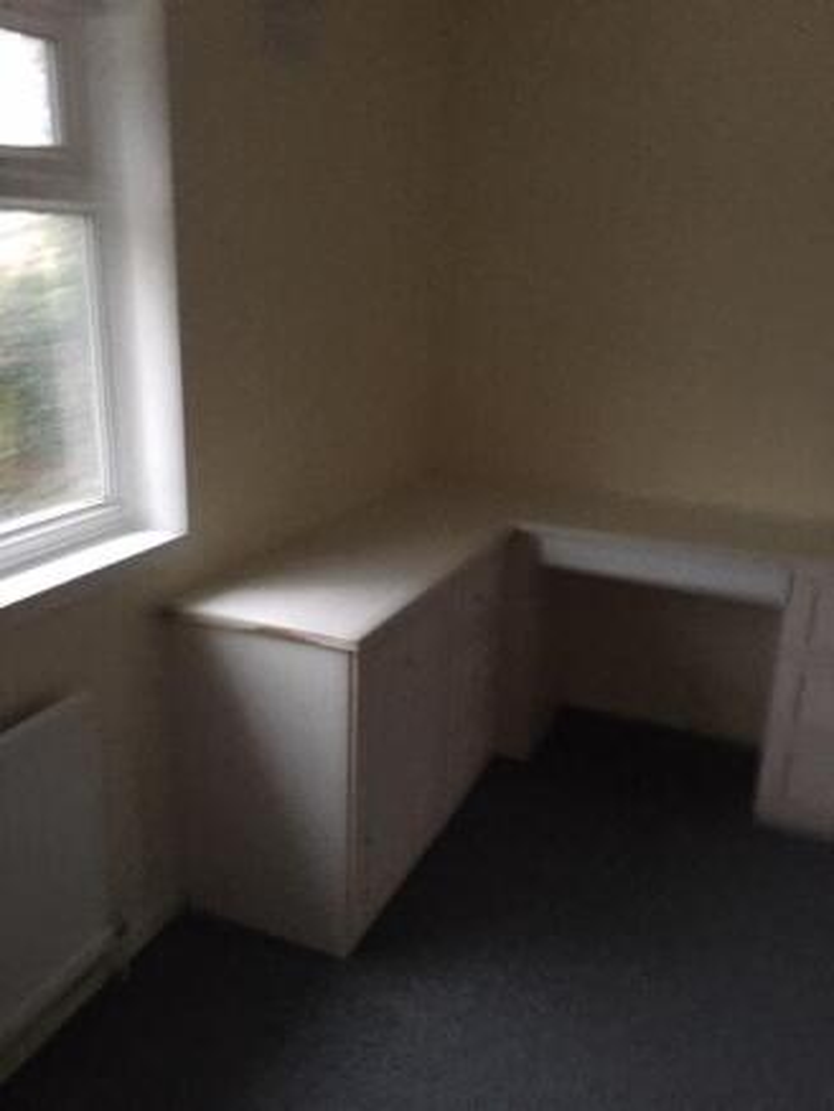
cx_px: 417
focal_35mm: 29
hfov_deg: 48.2
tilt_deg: -13.3
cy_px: 556
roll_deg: -1.4
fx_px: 931
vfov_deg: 61.6
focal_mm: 4.15
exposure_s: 1/17
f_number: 2.2
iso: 400
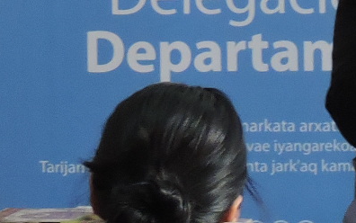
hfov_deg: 4.6
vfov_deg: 2.9
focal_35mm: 456
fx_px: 4427
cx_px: 589
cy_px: 162
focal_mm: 13.4
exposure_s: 1/30
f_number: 3.9
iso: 400
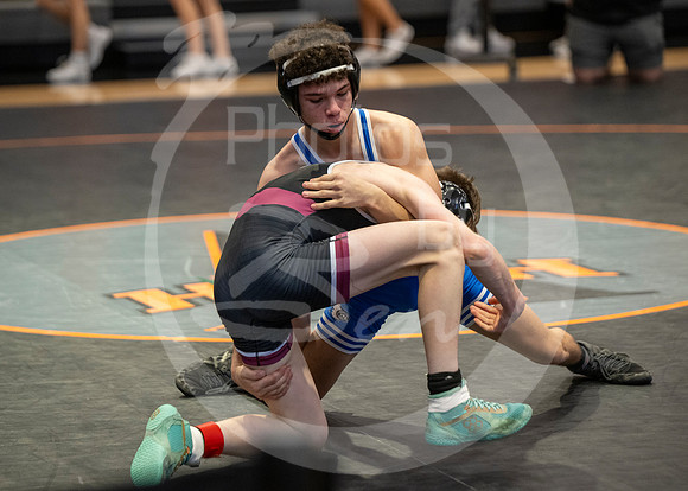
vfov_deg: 8.7
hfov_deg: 12.2
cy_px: 277
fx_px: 3226
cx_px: 337
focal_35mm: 165
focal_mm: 135
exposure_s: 1/1000
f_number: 2.8
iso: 3200
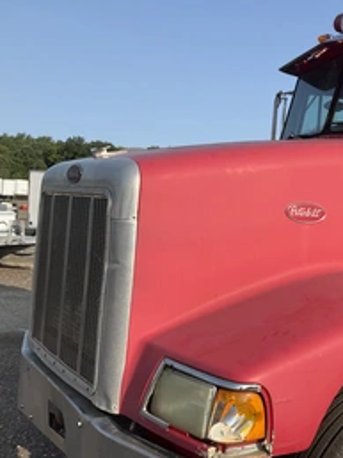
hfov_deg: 30.9
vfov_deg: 42.1
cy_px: 227
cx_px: 297
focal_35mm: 45
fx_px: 596
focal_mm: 3
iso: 25
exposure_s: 1/1279
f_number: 1.8
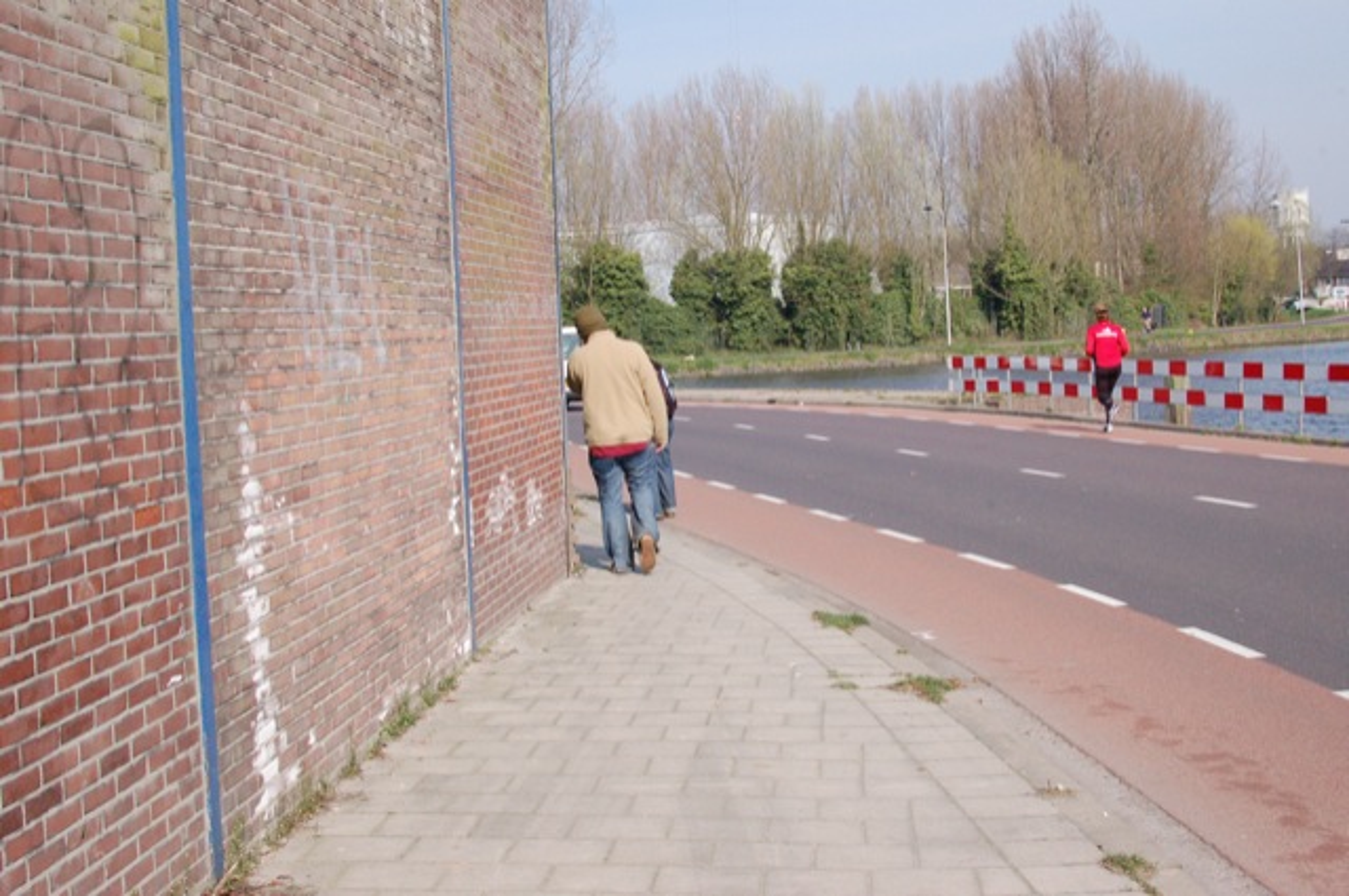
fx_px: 1965
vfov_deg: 25.7
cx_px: 674
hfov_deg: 37.9
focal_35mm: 52
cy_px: 448
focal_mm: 35
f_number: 14
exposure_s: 1/800
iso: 1600
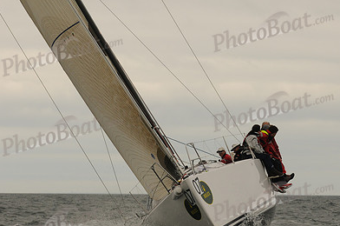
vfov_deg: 6.8
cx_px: 167
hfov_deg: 10.3
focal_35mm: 200
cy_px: 166
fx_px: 1886
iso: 200
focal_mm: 90
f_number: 5
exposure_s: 1/800
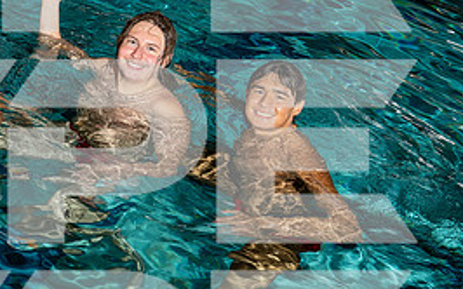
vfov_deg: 15.3
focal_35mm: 85
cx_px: -24
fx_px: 1072
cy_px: 117
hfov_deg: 23.1
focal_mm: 31
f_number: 4
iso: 100
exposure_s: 1/250
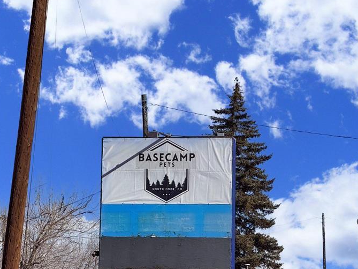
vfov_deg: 7.2
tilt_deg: +4.2
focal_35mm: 205
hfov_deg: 9.6
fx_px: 2120
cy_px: 189
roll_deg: -1.1
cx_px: 155
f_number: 2.8
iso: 50
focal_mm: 15.66
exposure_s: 1/2611
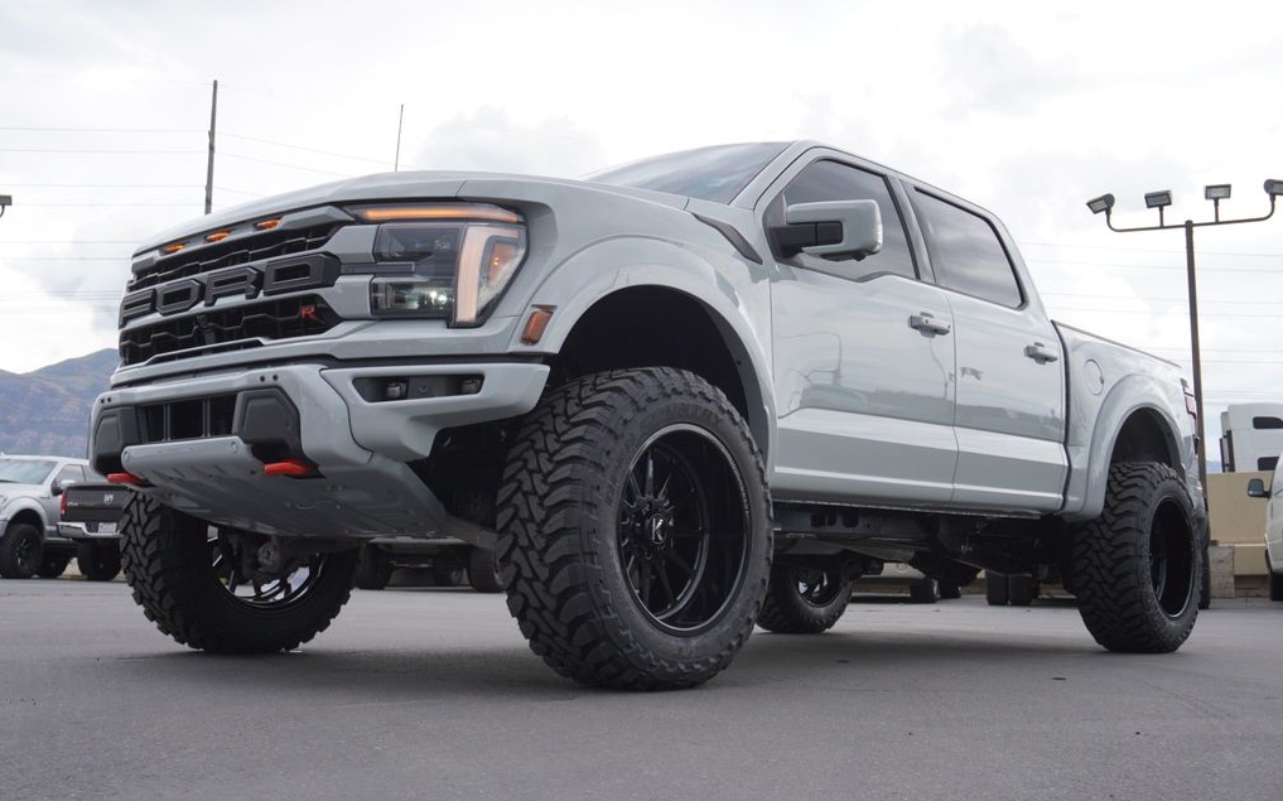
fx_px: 1346
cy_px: 383
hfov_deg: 51.0
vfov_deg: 33.1
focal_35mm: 39
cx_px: 638
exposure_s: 1/125
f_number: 5.6
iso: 100
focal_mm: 25
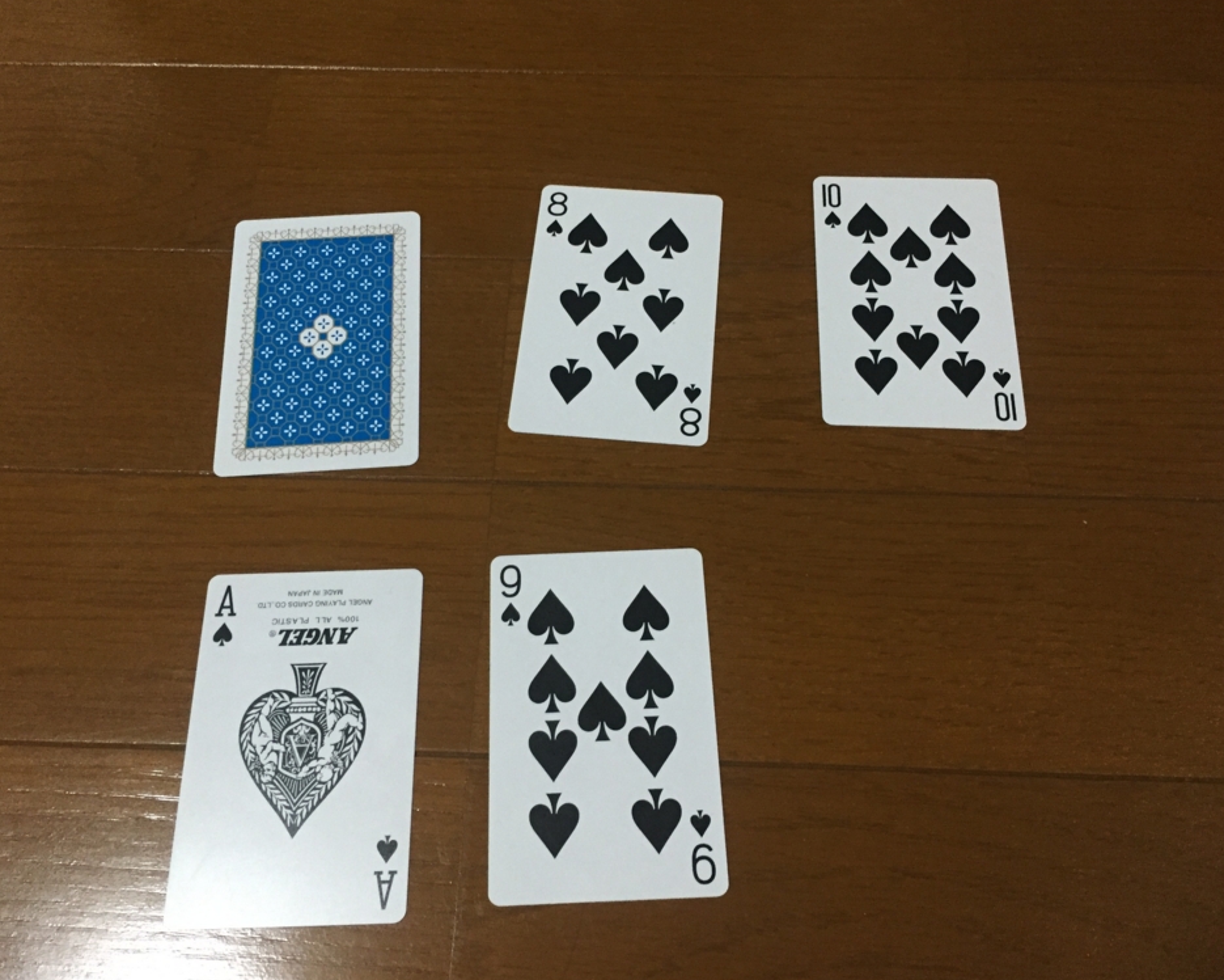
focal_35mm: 31
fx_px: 1123
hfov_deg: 57.2
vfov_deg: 47.1
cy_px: 491
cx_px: 613
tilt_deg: -64.6
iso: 200
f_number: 2.2
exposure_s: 1/30
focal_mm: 4.15
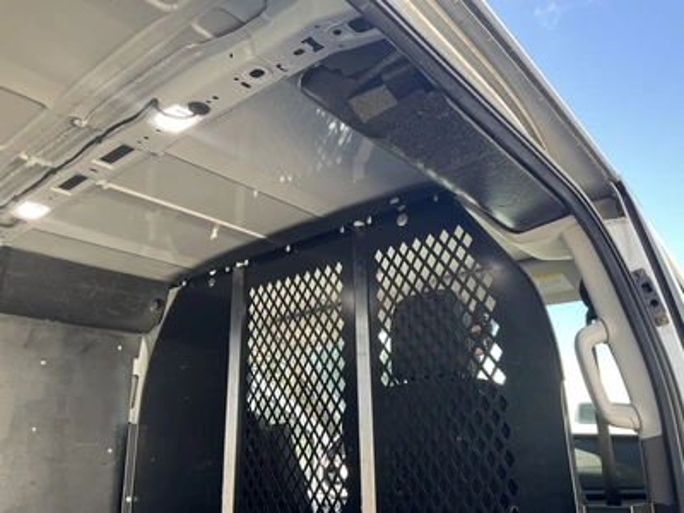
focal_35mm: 29
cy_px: 256
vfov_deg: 48.2
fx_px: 573
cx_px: 342
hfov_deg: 61.7
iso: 32
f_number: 1.8
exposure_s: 1/122
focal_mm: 3
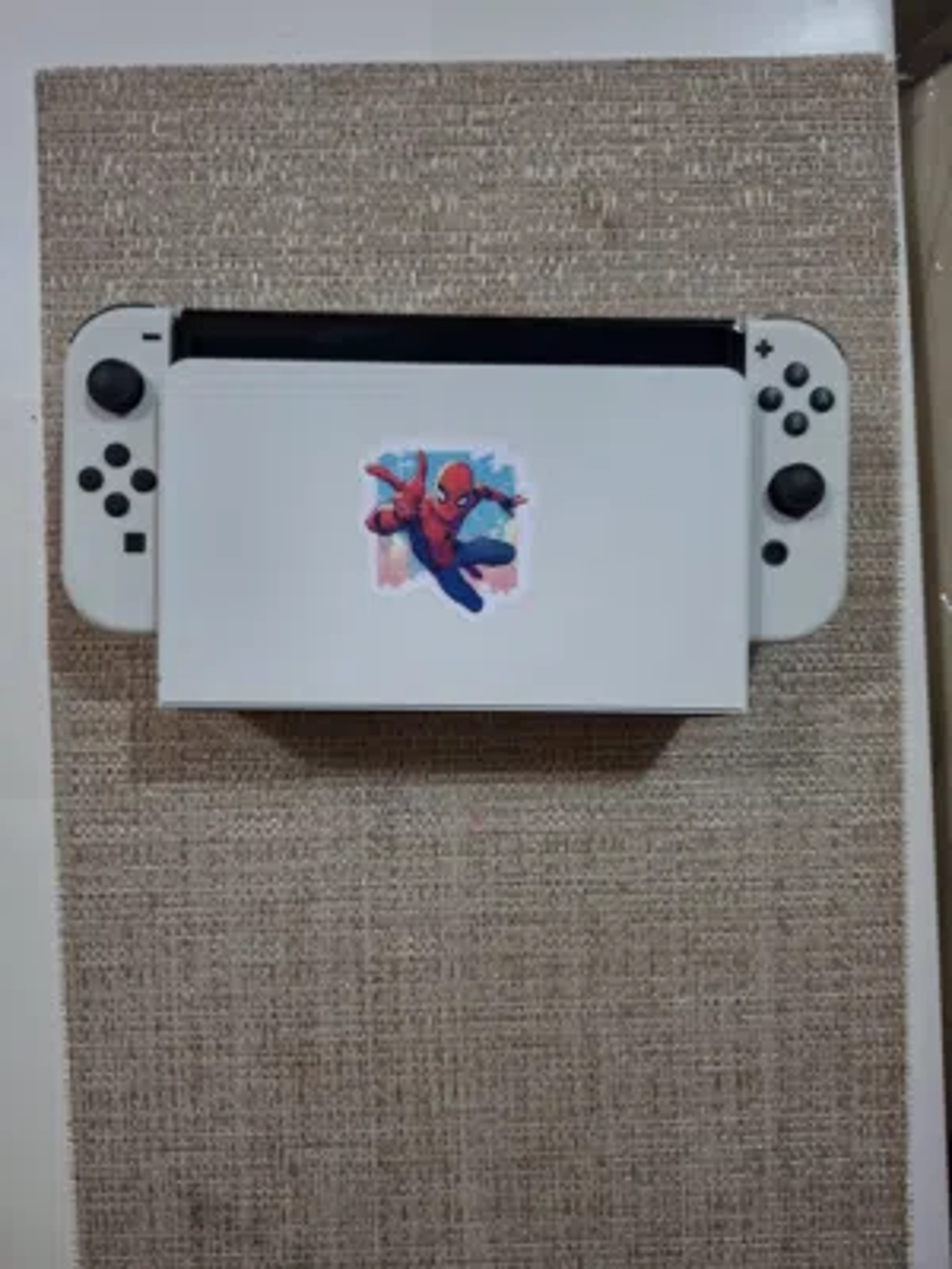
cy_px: 634
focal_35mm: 23
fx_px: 843
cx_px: 476
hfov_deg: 58.9
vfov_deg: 73.9
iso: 400
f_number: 1.8
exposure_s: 1/25
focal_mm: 5.54
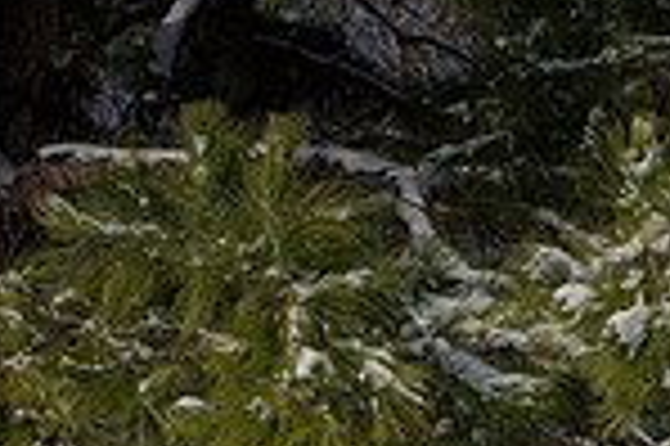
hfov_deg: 8.5
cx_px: 652
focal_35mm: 242
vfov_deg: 5.5
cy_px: 946
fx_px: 4499
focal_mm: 80
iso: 640
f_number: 13
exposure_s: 1/1600
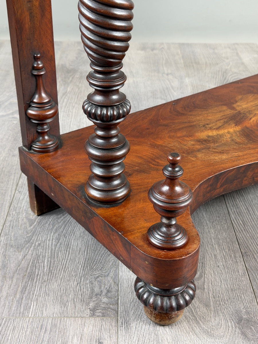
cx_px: 129
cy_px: 172
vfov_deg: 39.7
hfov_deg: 30.3
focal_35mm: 48
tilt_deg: -31.3
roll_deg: -2.1
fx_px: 477
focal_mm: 6.76
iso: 125
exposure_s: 1/50
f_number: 1.78
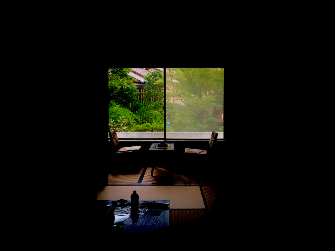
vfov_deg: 49.7
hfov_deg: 63.4
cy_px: 126
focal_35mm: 28
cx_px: 168
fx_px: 271
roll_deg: -1.1
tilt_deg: -3.1
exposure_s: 1/4
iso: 125
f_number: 1.8
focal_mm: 4
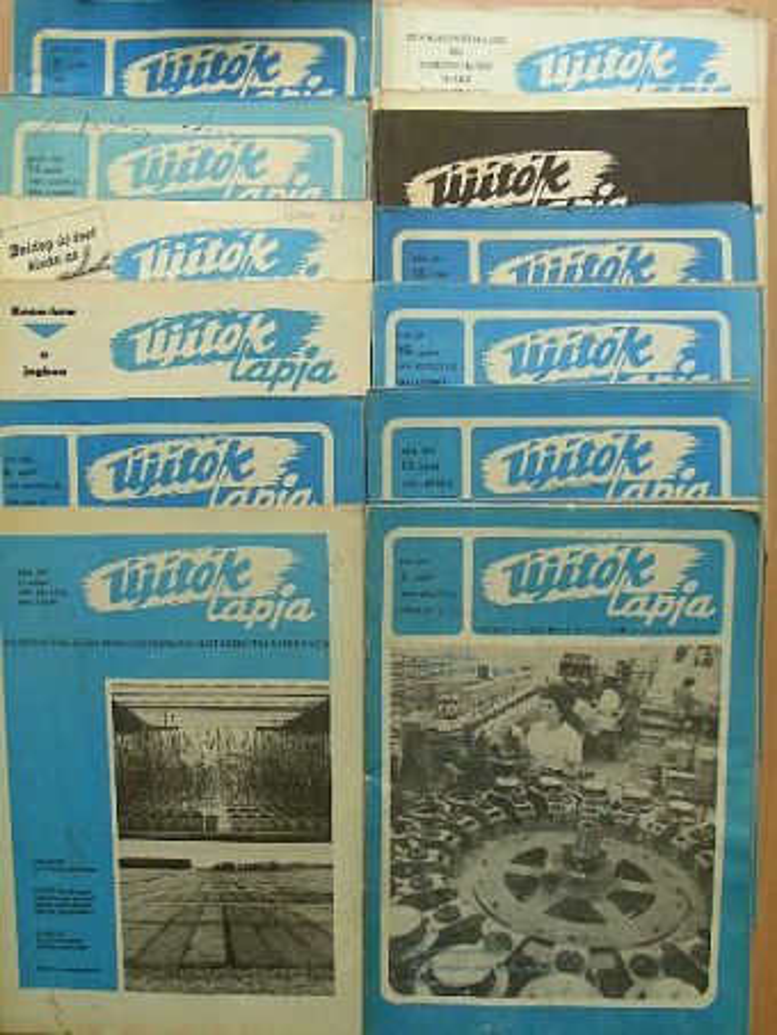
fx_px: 1316
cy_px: 518
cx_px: 388
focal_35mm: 44
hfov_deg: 32.9
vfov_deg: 42.9
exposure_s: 1/21
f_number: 3.5
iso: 50
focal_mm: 7.4
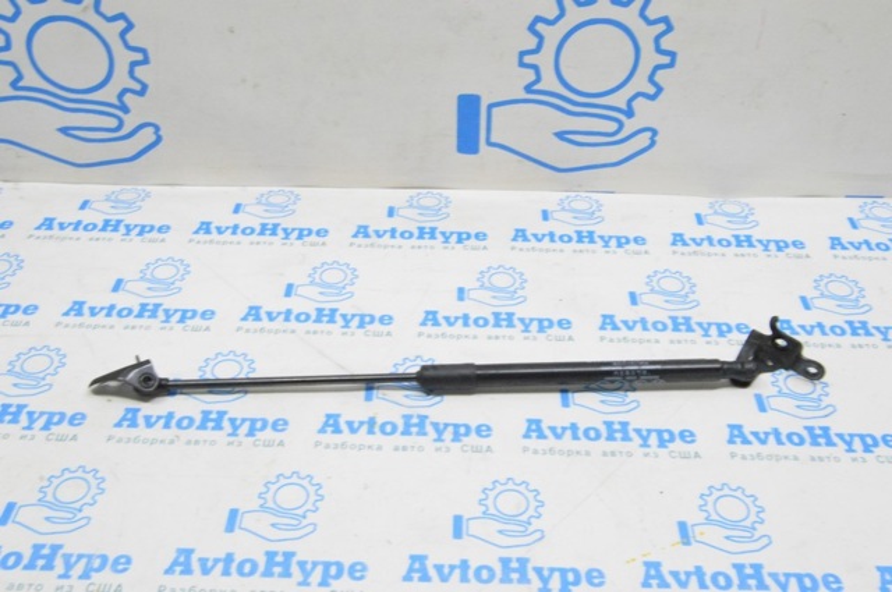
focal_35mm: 36
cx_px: 446
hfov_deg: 53.2
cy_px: 296
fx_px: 891
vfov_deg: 36.8
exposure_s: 1/20
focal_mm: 24
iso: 6400
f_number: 20
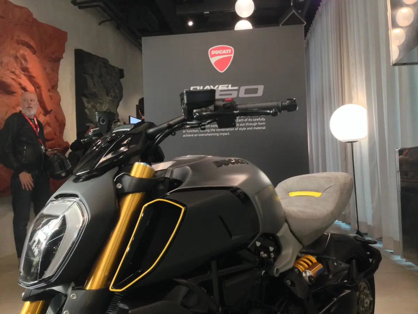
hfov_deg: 55.4
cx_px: 209
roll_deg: +1.4
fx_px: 398
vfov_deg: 42.9
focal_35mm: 33
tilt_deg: +2.6
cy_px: 157
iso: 320
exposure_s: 1/20
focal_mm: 4.12
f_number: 2.4
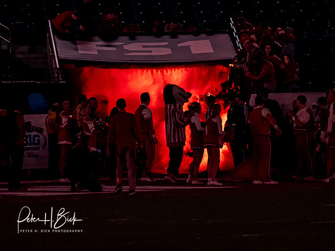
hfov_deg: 5.6
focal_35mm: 354
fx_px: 3425
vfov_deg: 4.2
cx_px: 225
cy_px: 131
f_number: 2.8
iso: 5000
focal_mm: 115
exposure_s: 1/500
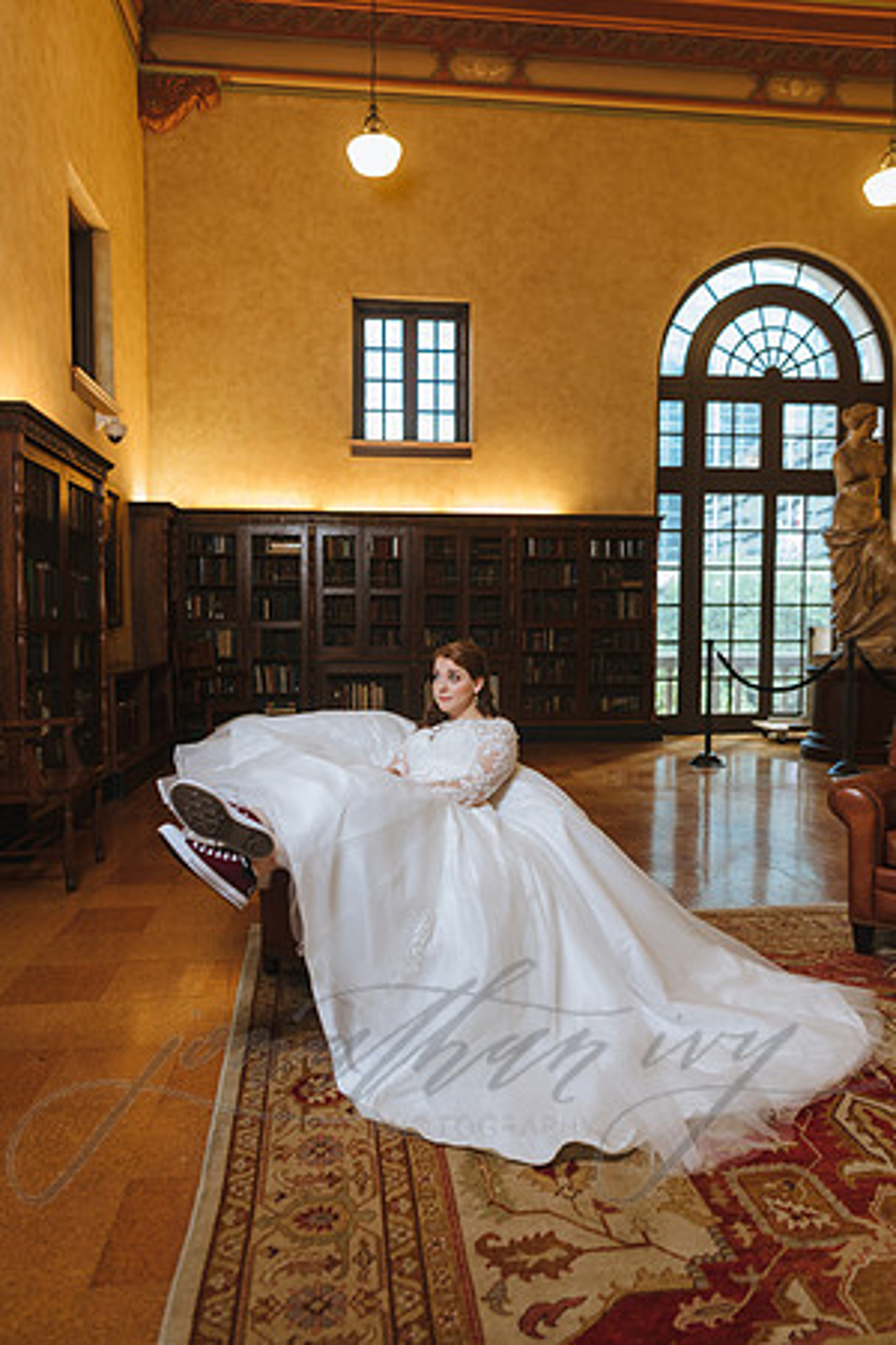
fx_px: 896
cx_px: 448
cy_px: 672
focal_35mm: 24
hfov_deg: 53.1
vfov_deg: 73.7
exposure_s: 1/80
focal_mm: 24
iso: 500
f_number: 2.8
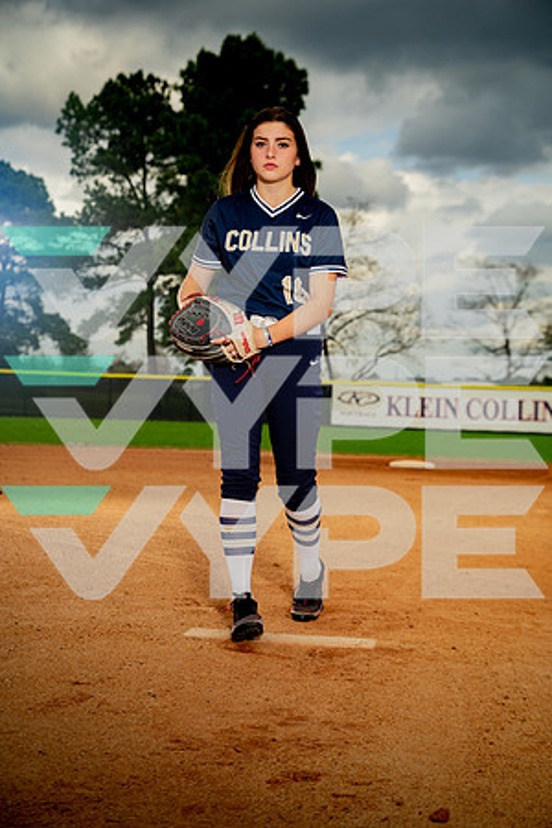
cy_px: 414
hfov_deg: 21.9
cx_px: 276
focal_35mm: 62
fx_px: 1426
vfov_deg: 32.4
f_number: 4.5
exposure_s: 1/250
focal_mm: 62
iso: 500
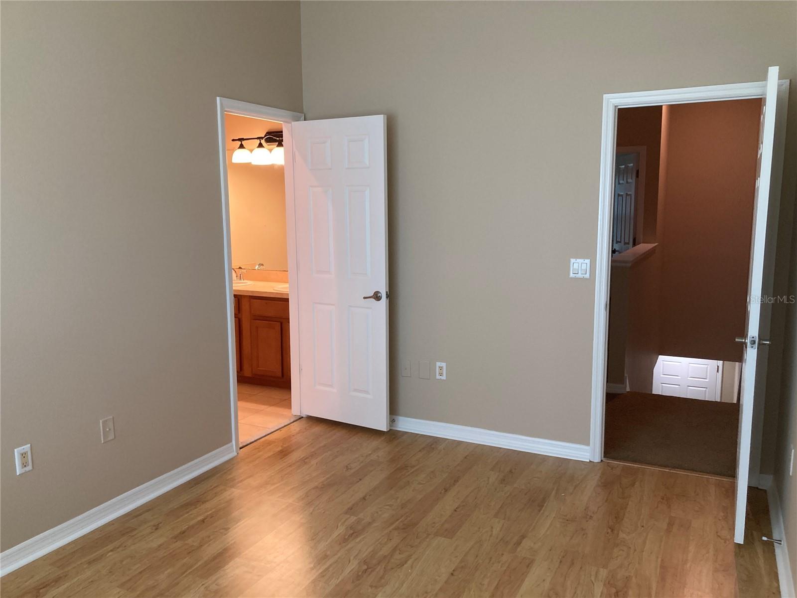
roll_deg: +0.3
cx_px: 398
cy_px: 299
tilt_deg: -7.0
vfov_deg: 49.7
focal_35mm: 28
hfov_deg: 63.4
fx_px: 645
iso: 125
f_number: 1.8
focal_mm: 3.99
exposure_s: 1/60
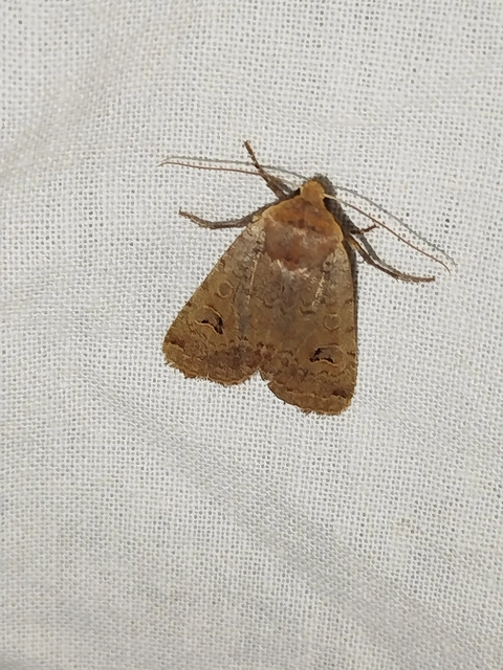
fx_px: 1666
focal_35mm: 86
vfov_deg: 22.8
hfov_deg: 17.2
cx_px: 252
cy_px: 335
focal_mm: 5.31
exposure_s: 1/50
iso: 100
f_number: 1.7
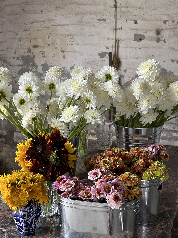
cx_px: 89
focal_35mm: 48
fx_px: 329
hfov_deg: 30.3
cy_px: 119
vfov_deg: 39.7
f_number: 1.78
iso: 100
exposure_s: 1/60
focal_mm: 6.86
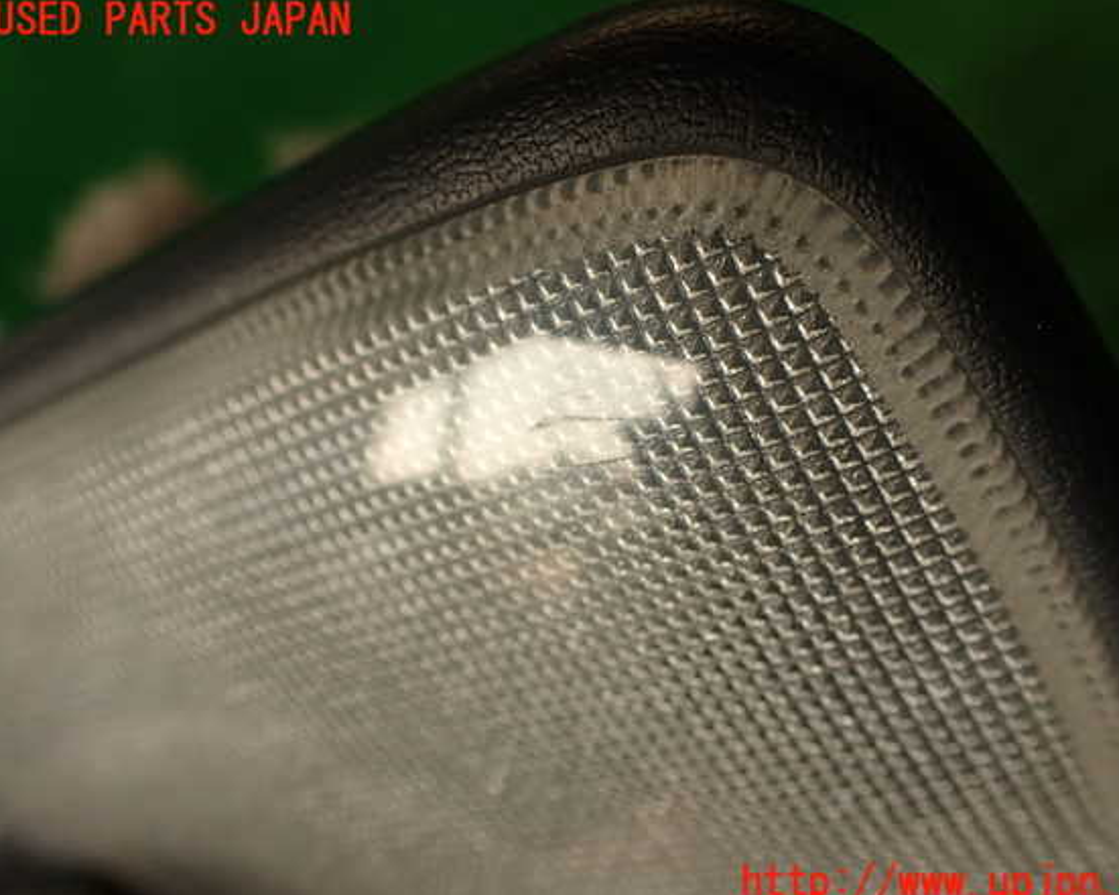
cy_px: 453
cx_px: 591
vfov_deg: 43.4
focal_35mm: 34
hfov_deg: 52.8
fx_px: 1126
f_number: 3.2
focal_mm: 5.79
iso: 100
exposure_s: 1/100
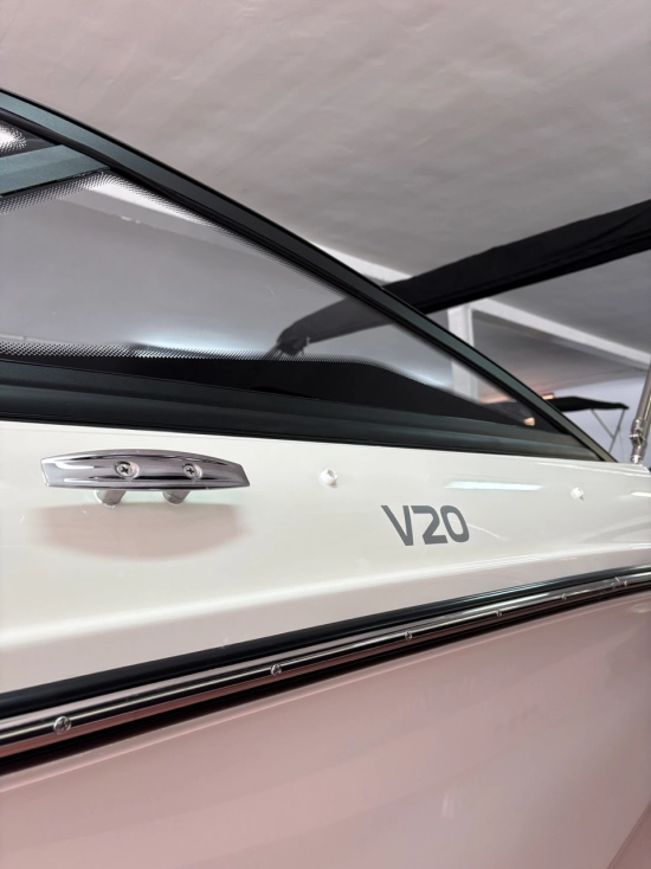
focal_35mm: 26
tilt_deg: +6.5
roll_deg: +2.9
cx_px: 326
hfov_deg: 53.0
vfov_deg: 67.3
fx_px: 652
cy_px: 434
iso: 100
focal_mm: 5.96
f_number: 1.6
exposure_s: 1/100
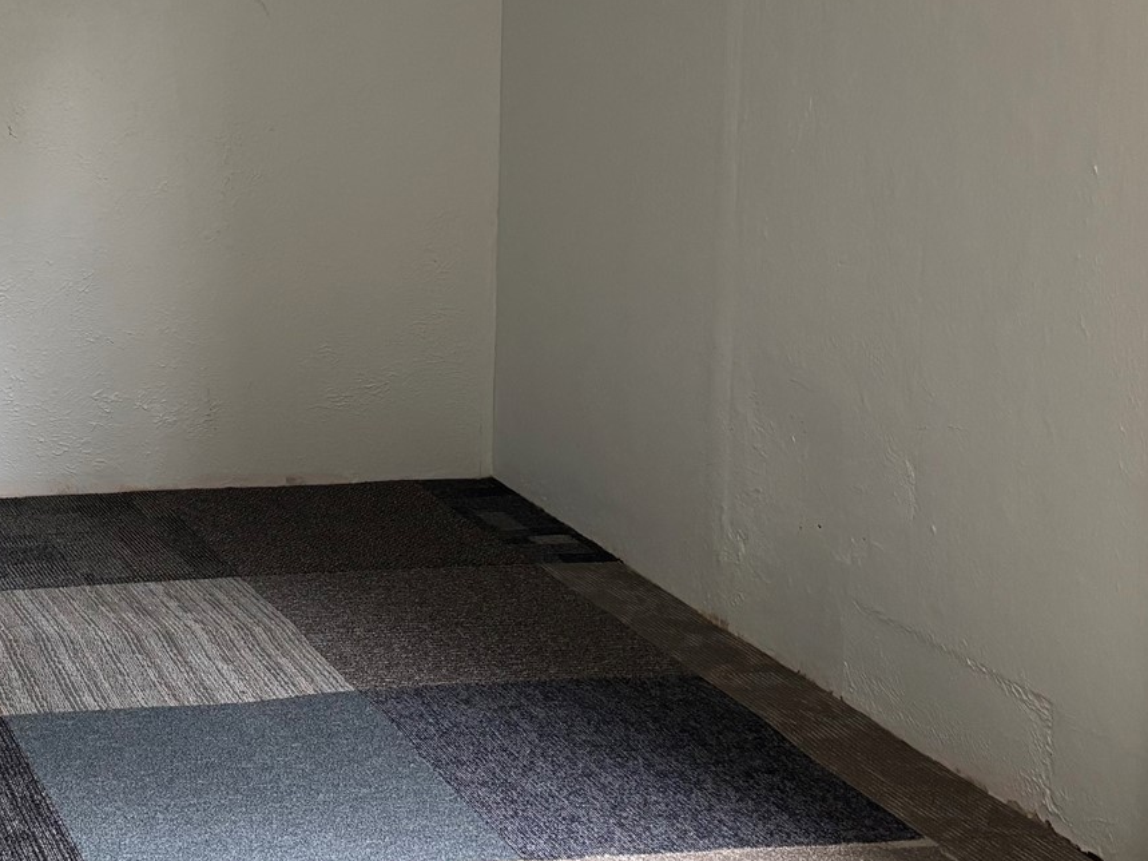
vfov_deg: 23.1
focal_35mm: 62
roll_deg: +0.5
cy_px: 111
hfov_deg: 28.1
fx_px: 2056
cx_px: -143
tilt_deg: -6.7
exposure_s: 1/60
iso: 160
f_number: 1.6
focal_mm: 5.96
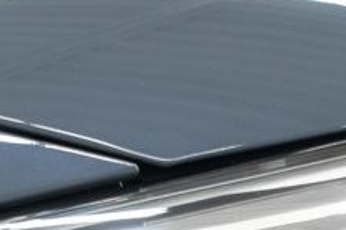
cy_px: 365
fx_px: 1884
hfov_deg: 10.5
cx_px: 169
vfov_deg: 6.9
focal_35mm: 196
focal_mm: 28
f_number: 3.2
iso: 250
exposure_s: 1/50
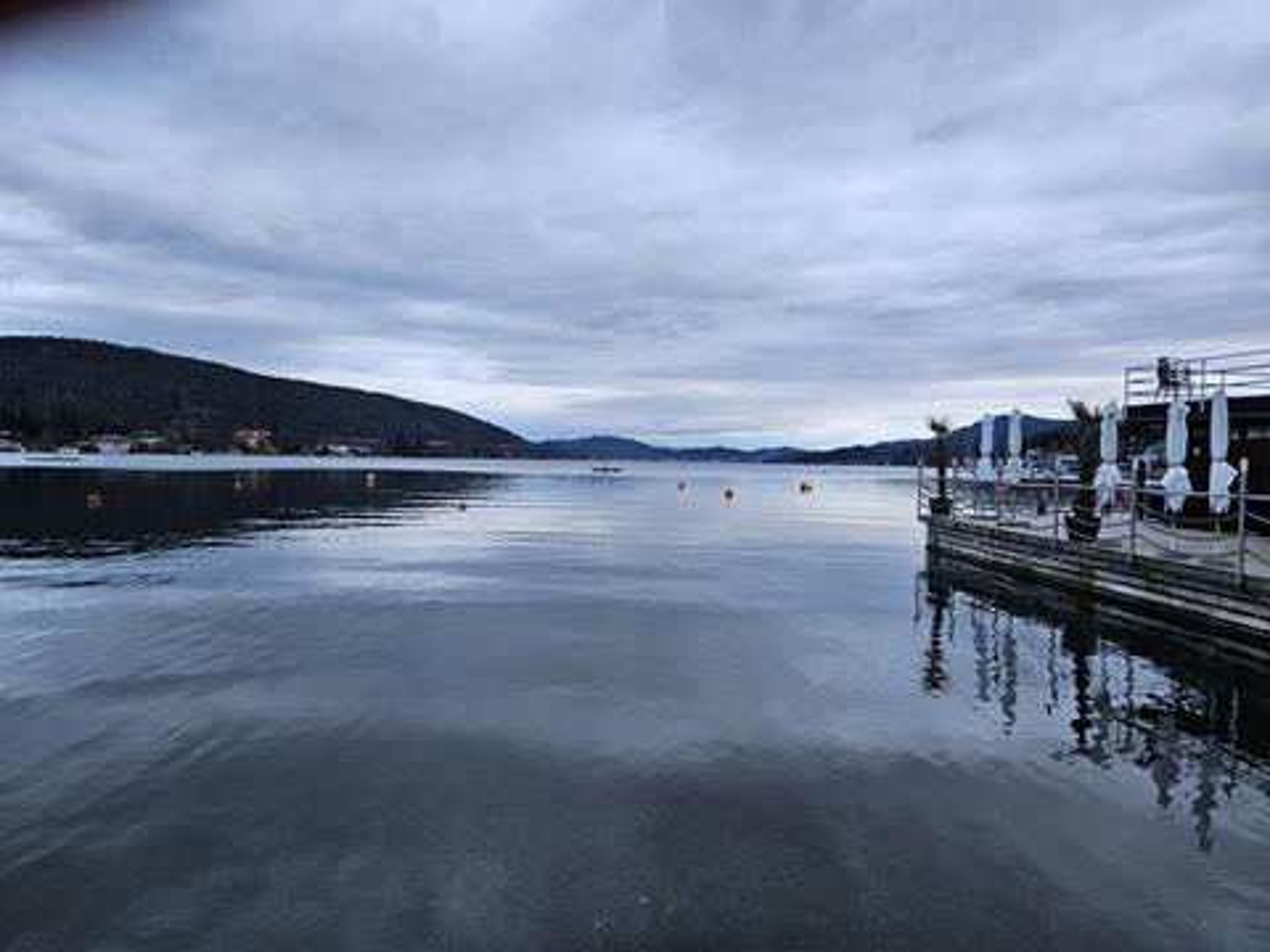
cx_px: 635
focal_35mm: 23
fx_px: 844
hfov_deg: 73.9
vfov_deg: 58.9
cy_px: 476
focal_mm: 5.4
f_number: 1.8
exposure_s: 1/100
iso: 160
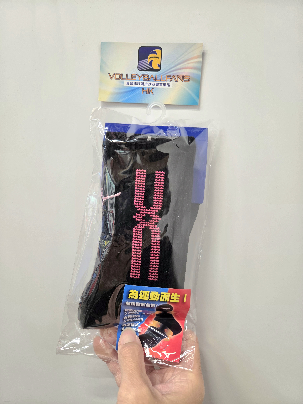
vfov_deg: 73.9
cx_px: 152
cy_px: 202
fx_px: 268
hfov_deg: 58.9
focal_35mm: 23
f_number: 1.8
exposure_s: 1/101
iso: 125
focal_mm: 5.4
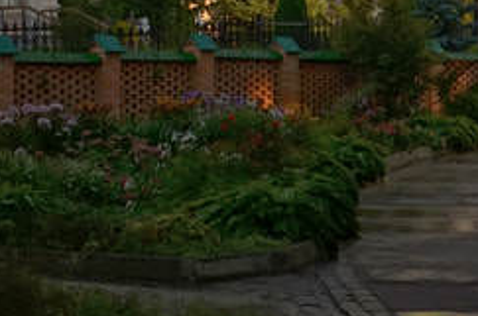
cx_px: 346
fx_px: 2001
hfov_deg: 13.6
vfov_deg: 8.9
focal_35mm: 151
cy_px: -103
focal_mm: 34
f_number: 5.6
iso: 100
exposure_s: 1/125
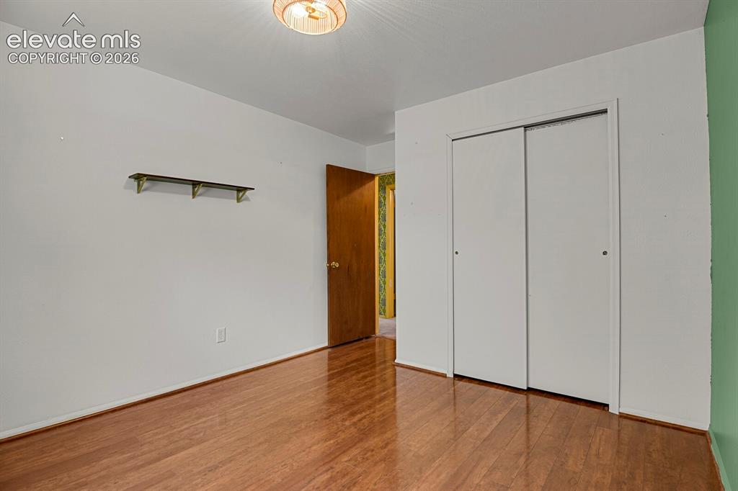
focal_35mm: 17
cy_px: 246
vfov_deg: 70.4
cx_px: 369
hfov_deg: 93.3
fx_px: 348
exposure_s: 2
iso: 250
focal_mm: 17
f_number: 6.3
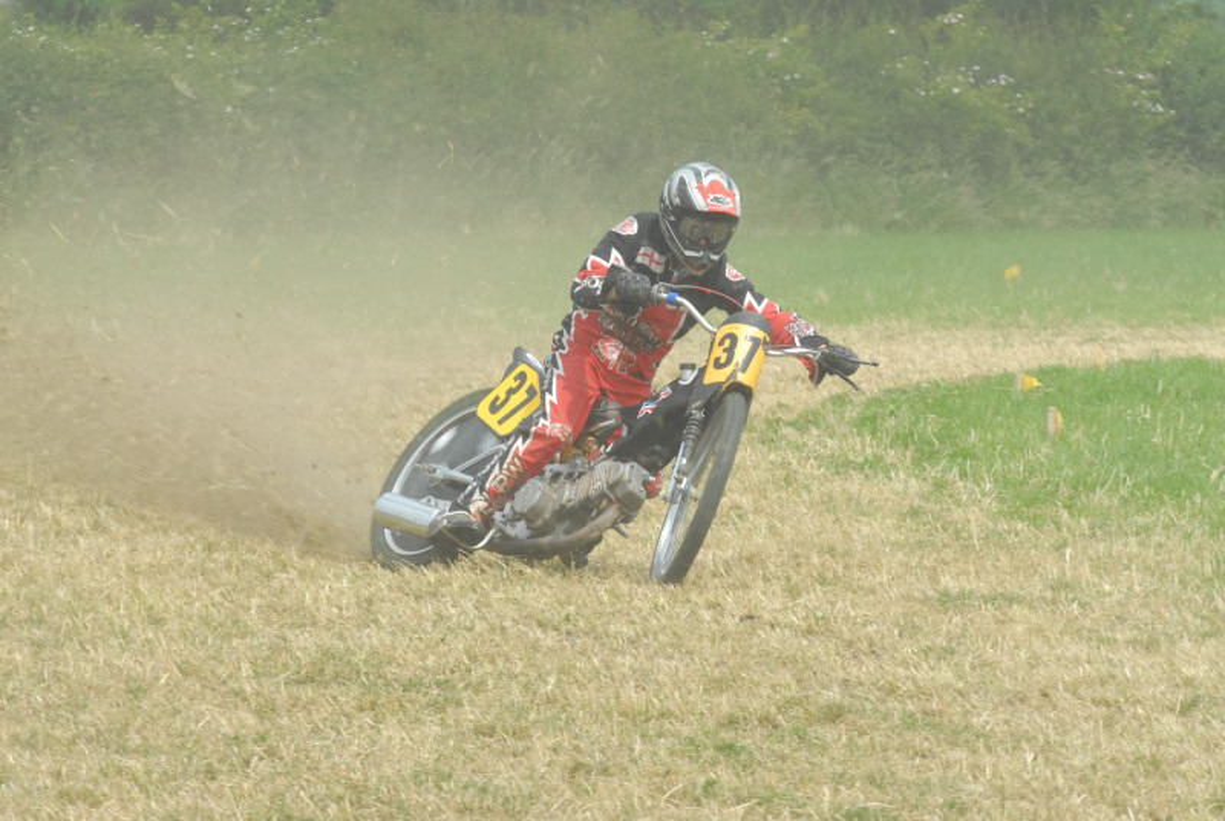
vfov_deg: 4.7
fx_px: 9968
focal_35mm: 292
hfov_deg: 7.0
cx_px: 612
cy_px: 410
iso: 400
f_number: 11
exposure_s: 1/320
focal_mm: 195
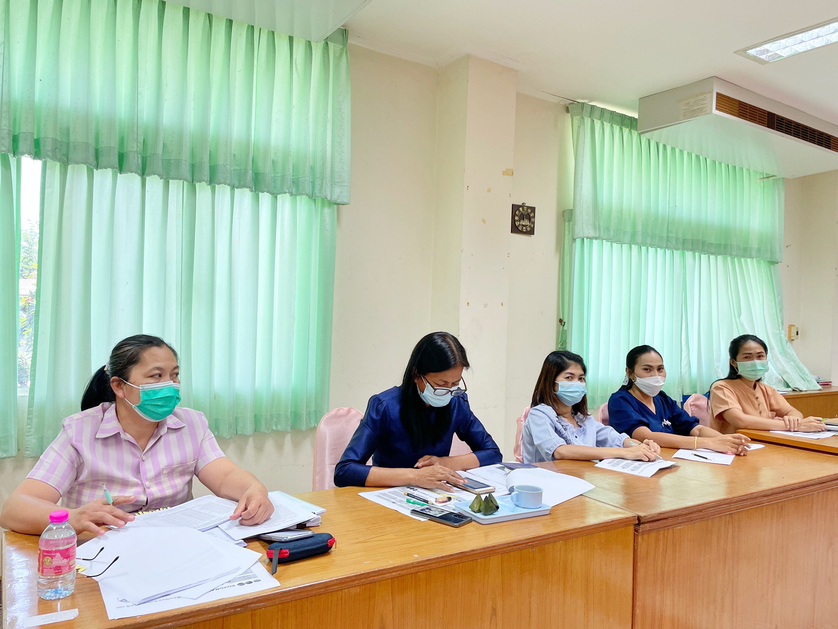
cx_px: 419
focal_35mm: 26
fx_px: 629
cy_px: 314
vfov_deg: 53.1
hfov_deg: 67.3
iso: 80
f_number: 1.6
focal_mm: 4.2
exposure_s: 1/100
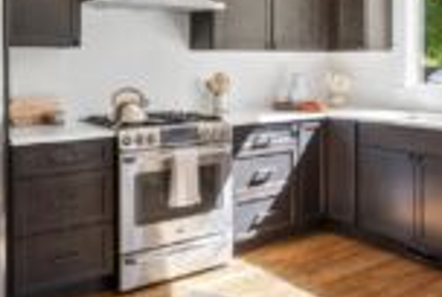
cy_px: 66
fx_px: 517
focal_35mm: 42
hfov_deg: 46.1
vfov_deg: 31.3
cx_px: 265
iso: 125
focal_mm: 16
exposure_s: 1/25
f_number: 8
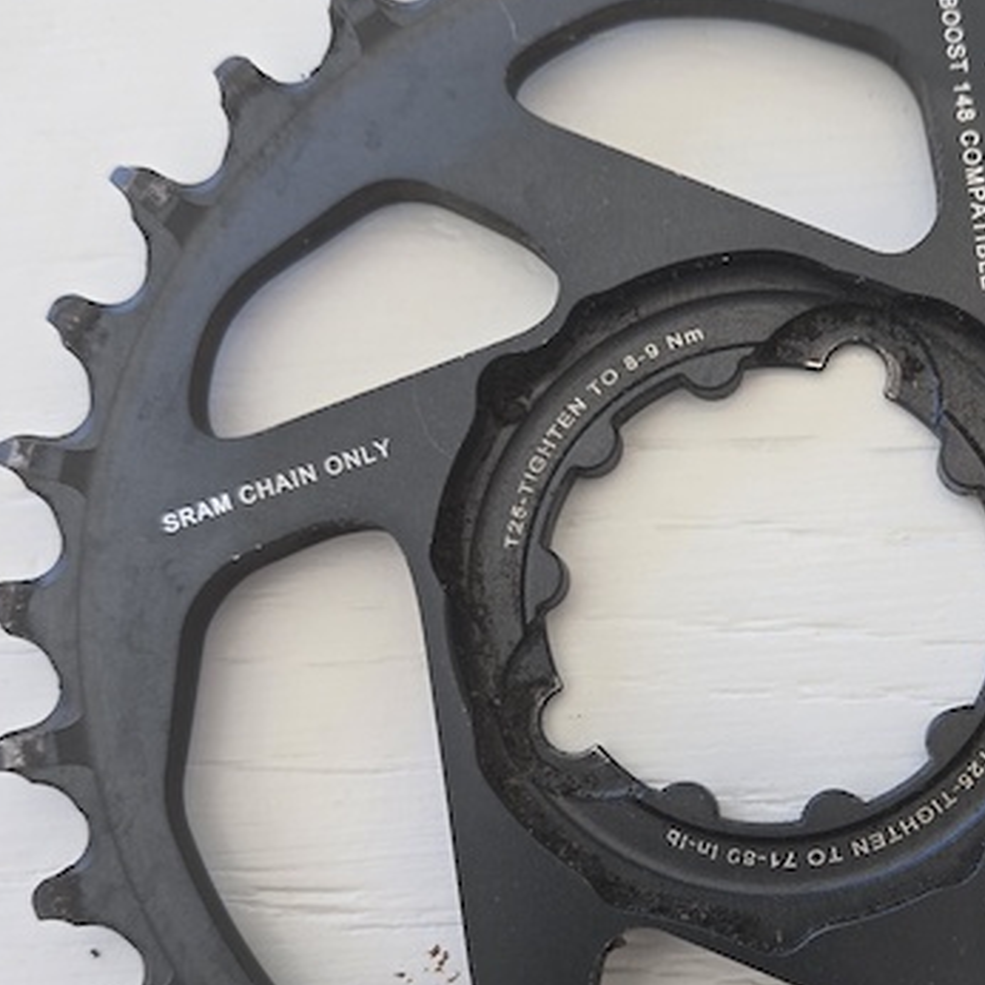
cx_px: 808
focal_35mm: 47
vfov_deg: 35.9
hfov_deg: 34.8
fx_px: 1513
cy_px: 595
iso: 32
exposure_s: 1/120
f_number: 1.8
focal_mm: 5.4
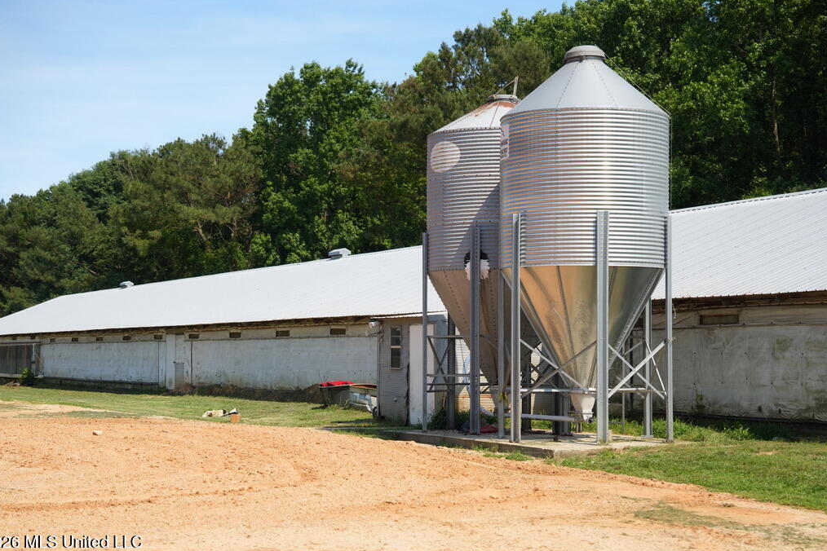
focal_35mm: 75
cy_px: 274
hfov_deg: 27.0
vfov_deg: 18.2
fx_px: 1723
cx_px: 410
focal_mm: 70
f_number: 2.8
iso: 800
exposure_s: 1/8000
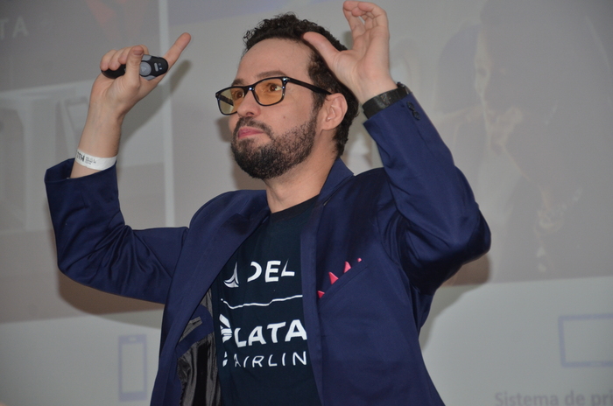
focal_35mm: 135
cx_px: 306
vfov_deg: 10.1
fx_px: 2295
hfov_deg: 15.2
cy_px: 203
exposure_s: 1/60
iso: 800
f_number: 5.3
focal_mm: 90
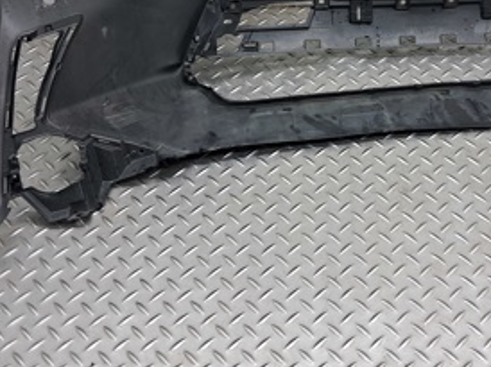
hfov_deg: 30.5
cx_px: 330
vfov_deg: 22.6
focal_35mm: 63
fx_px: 893
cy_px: 28
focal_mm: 4
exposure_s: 1/50
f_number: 1.8
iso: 80
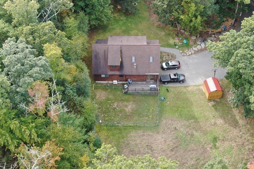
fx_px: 381
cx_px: 132
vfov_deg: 25.1
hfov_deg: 36.9
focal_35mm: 54
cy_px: 89
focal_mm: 8.42
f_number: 3.8
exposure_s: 1/60
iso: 100
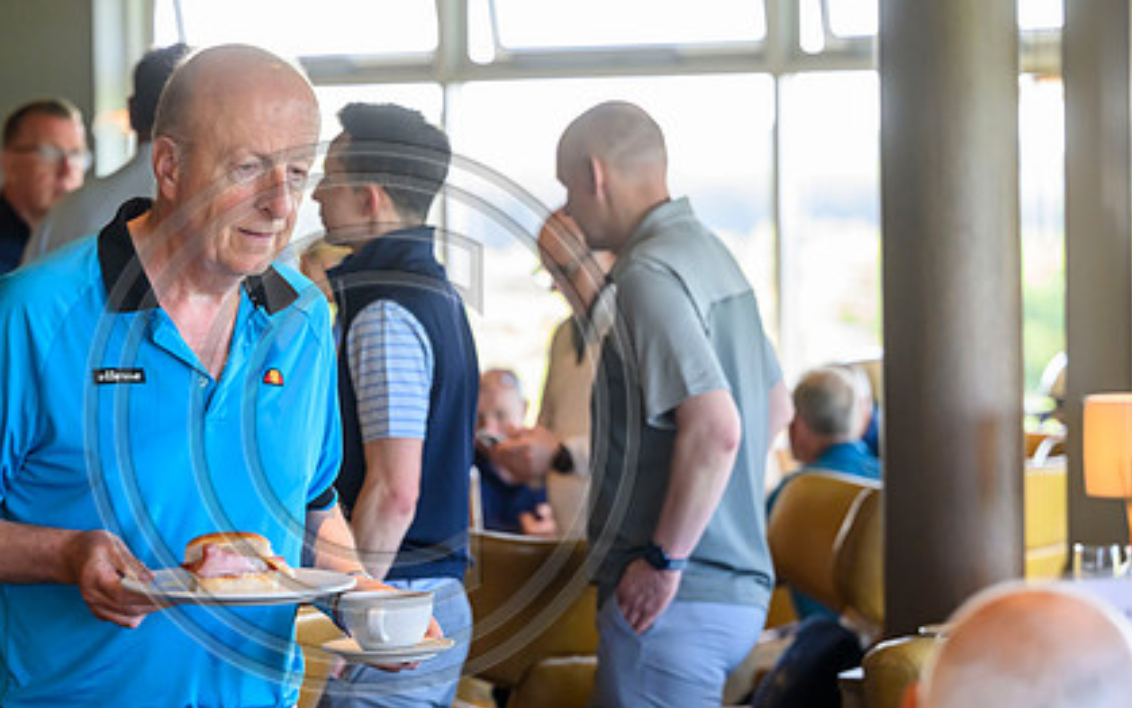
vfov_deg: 8.9
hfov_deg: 14.1
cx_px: 362
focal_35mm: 148
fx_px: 4567
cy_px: 415
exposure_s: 1/500
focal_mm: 105
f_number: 3.5
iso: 2000
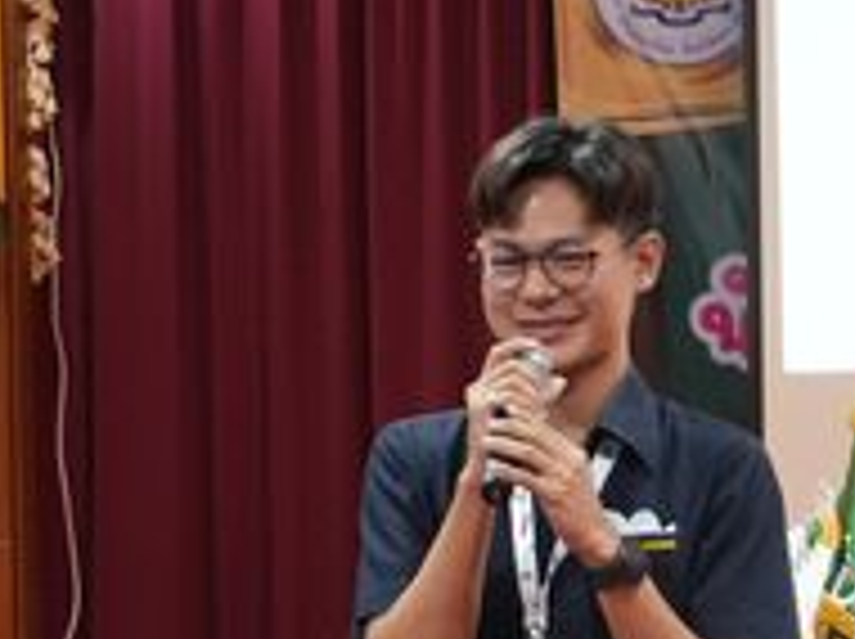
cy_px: 612
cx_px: 742
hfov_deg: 6.9
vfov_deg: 5.2
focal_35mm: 285
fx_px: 7030
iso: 1600
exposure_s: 1/30
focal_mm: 50
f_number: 5.6
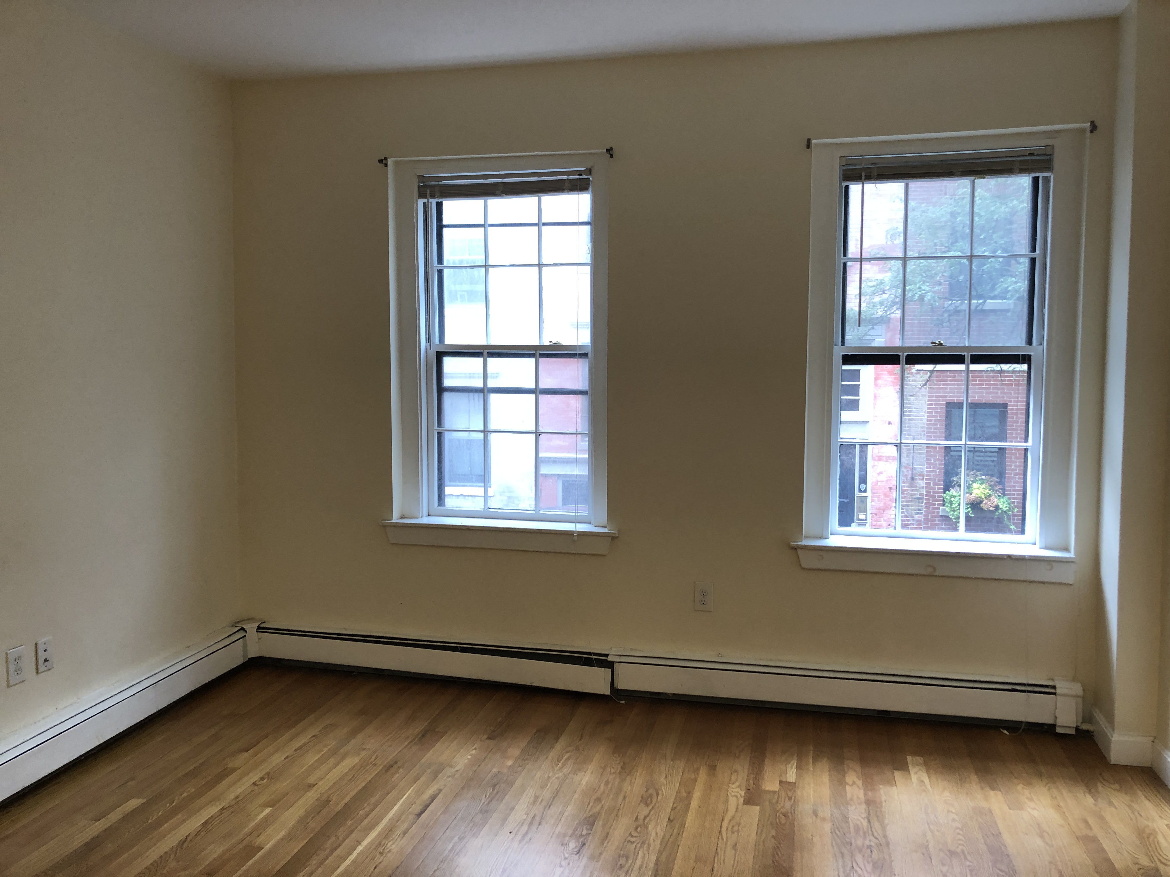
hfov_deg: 63.4
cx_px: 585
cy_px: 438
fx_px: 946
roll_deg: +0.9
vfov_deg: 49.7
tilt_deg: -2.7
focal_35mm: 28
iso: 25
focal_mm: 4
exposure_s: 1/30
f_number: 1.8
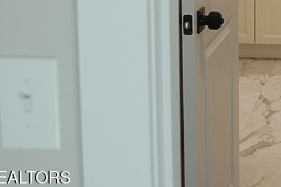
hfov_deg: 18.1
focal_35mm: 104
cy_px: -90
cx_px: 387
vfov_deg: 12.5
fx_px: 811
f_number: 4.5
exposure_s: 1/80
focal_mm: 22
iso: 400
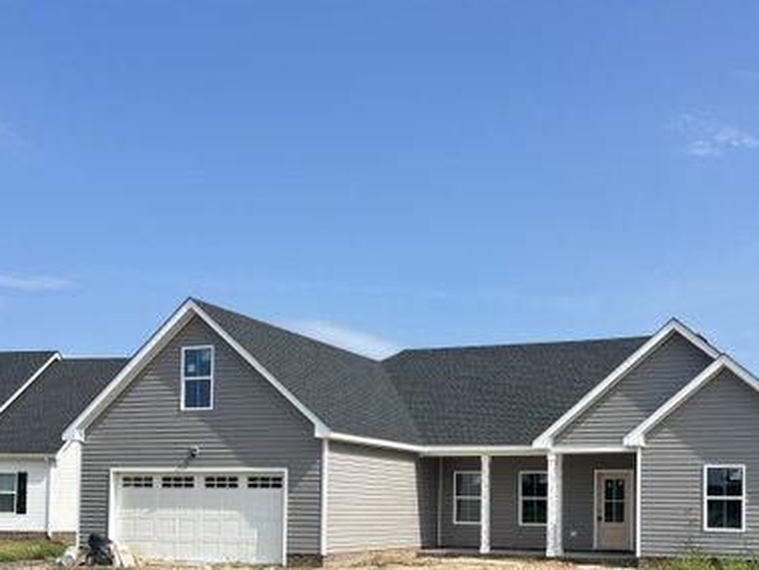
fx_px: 965
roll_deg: -1.0
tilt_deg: +2.0
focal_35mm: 44
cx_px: 461
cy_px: 474
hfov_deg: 42.7
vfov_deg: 31.8
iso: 50
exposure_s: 1/3650
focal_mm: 5.96
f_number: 1.6
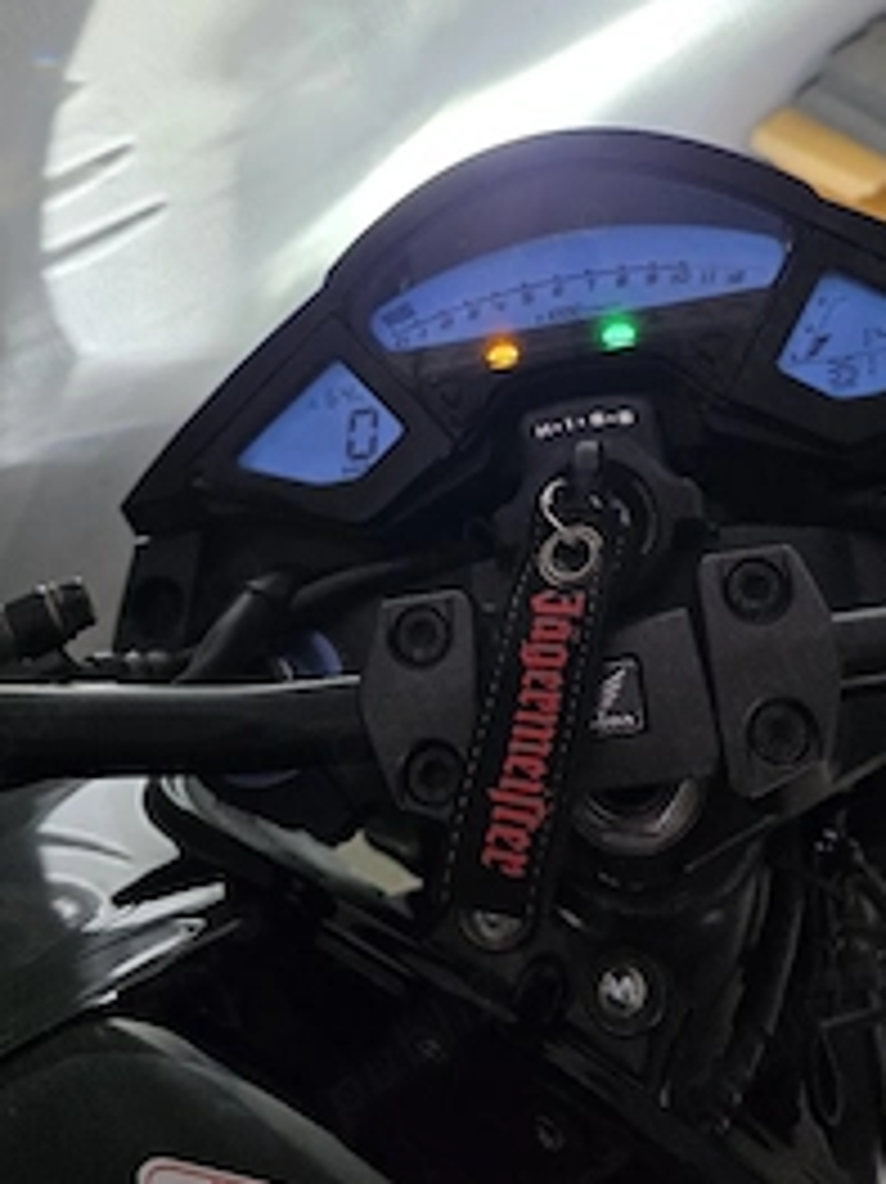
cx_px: 558
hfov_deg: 40.4
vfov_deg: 51.3
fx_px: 1195
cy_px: 360
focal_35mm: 35
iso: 250
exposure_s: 1/101
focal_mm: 6.3
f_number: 1.7
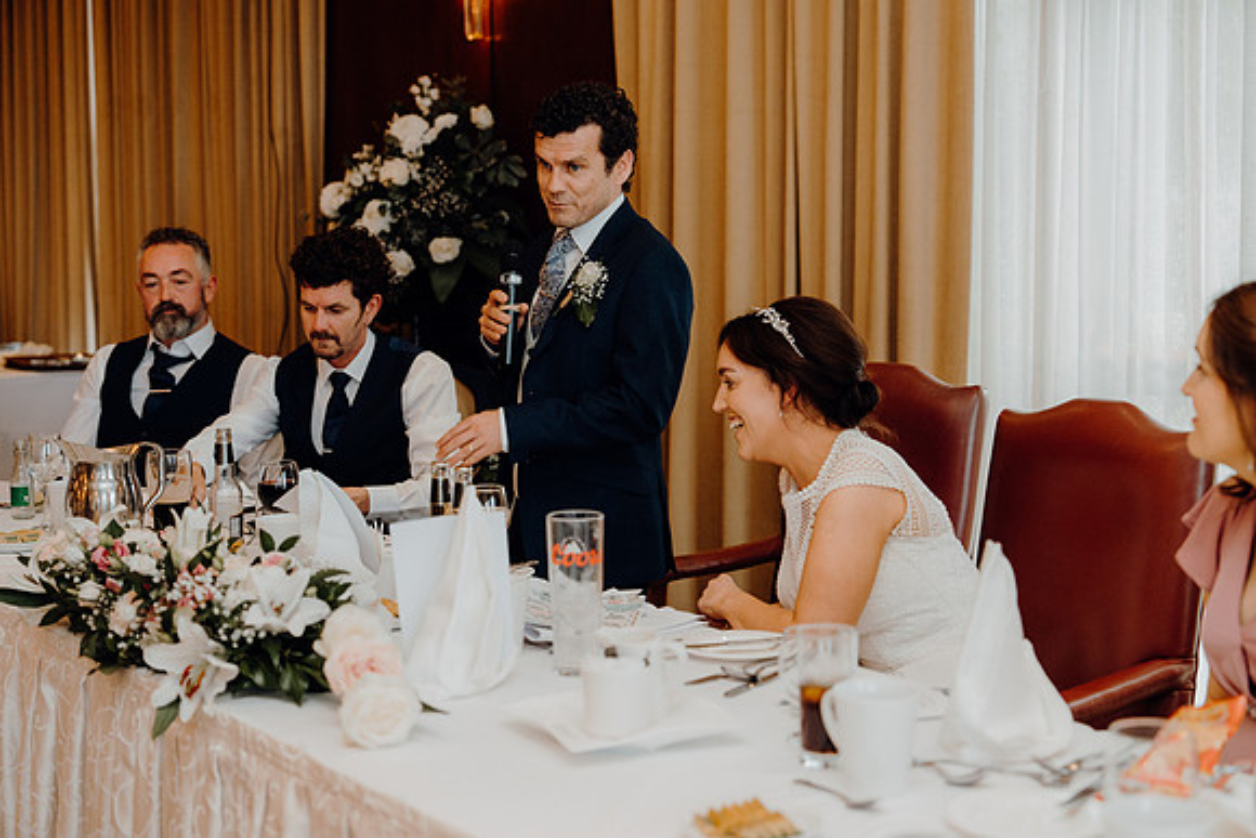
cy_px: 419
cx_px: 628
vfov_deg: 25.1
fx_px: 1884
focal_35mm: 54
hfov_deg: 36.9
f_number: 2.8
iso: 1250
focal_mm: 54
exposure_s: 1/200
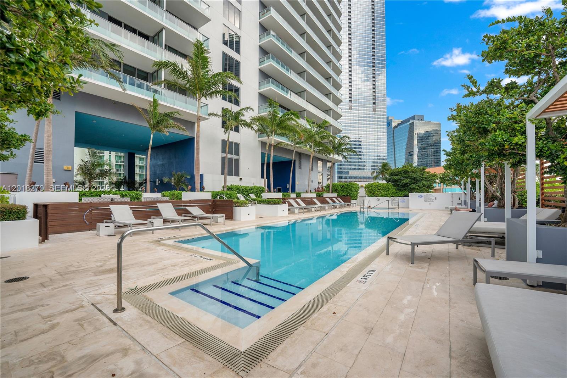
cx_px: 284
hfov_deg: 104.3
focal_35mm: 14
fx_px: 220
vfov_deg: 81.2
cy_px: 189
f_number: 4.5
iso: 100
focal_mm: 14
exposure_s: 1/200
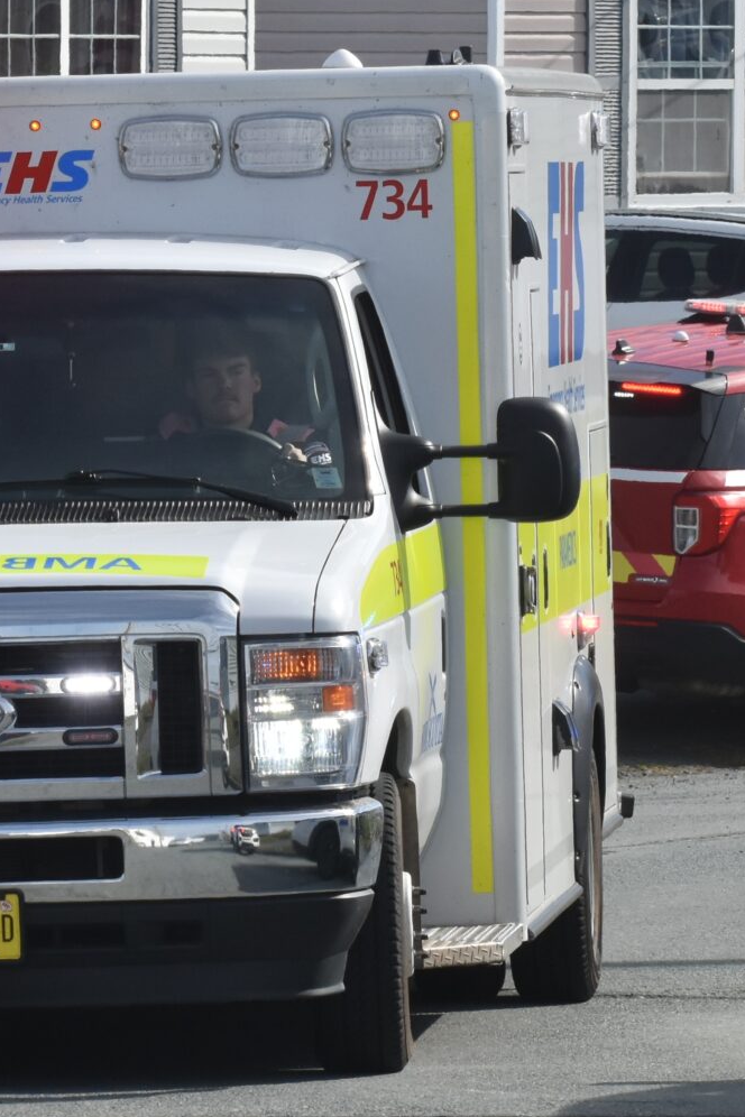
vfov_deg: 4.8
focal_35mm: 432
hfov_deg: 3.2
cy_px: 533
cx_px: 532
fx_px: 13409
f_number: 9
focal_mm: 112
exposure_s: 1/1000
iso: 500
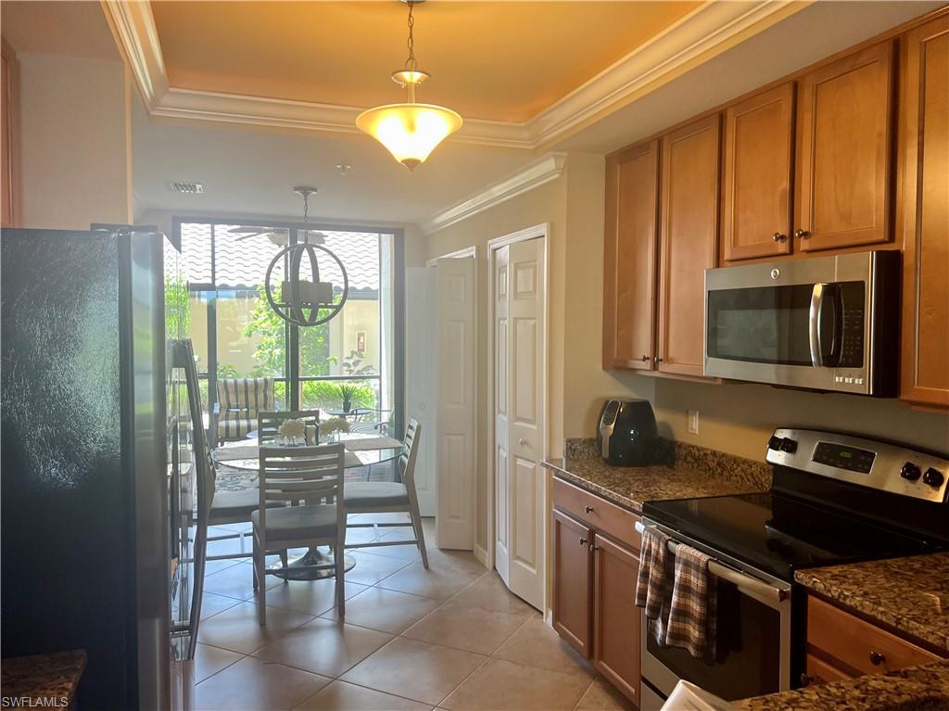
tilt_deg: -1.3
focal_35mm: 26
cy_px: 356
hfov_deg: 67.3
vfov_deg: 53.0
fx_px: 712
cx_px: 474
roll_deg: -0.6
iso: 125
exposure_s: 1/120
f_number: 1.5
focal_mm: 5.7
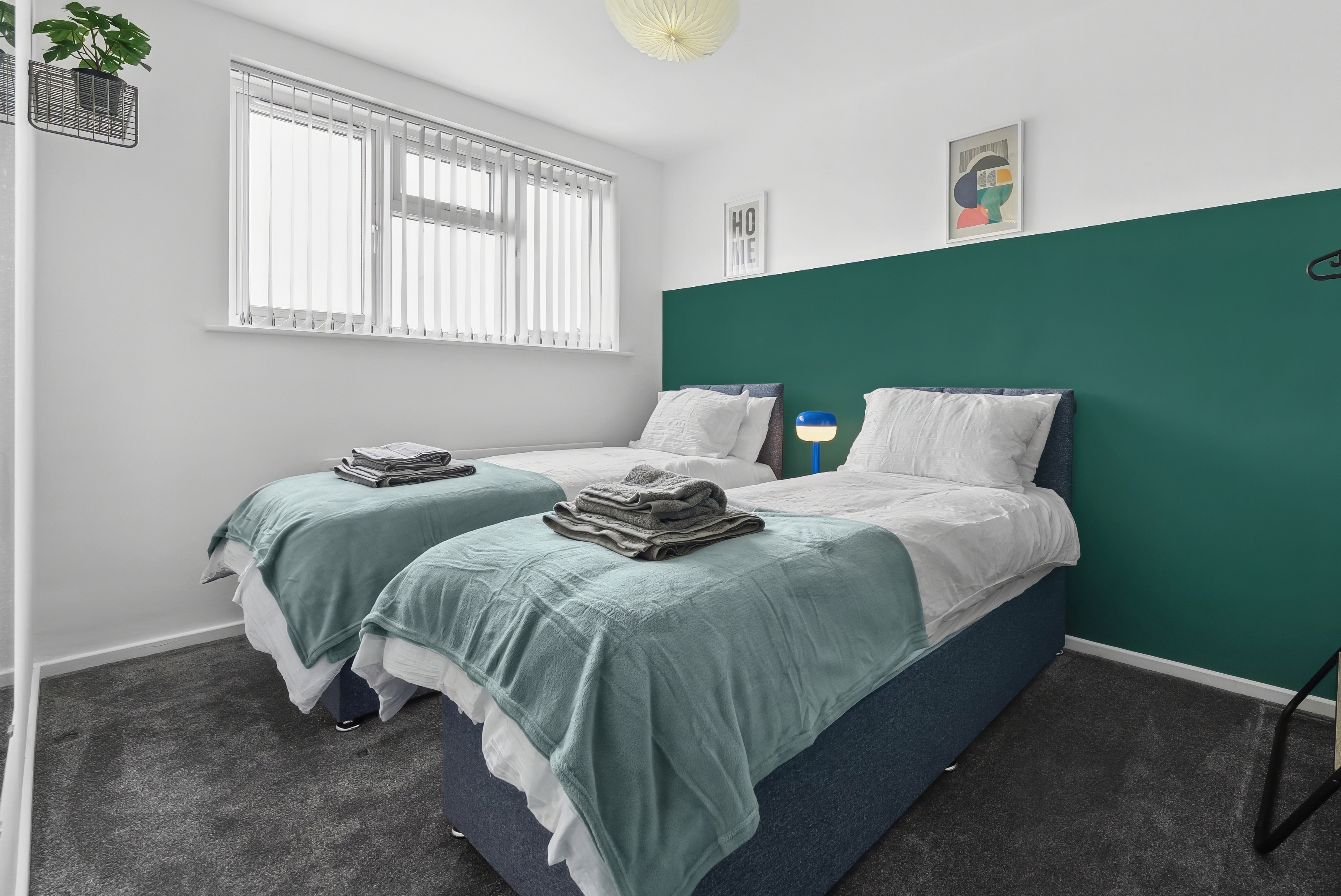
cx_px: 763
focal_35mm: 16
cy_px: 420
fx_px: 596
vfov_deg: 73.7
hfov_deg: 96.1
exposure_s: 1/20
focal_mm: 14
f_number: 8
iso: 400
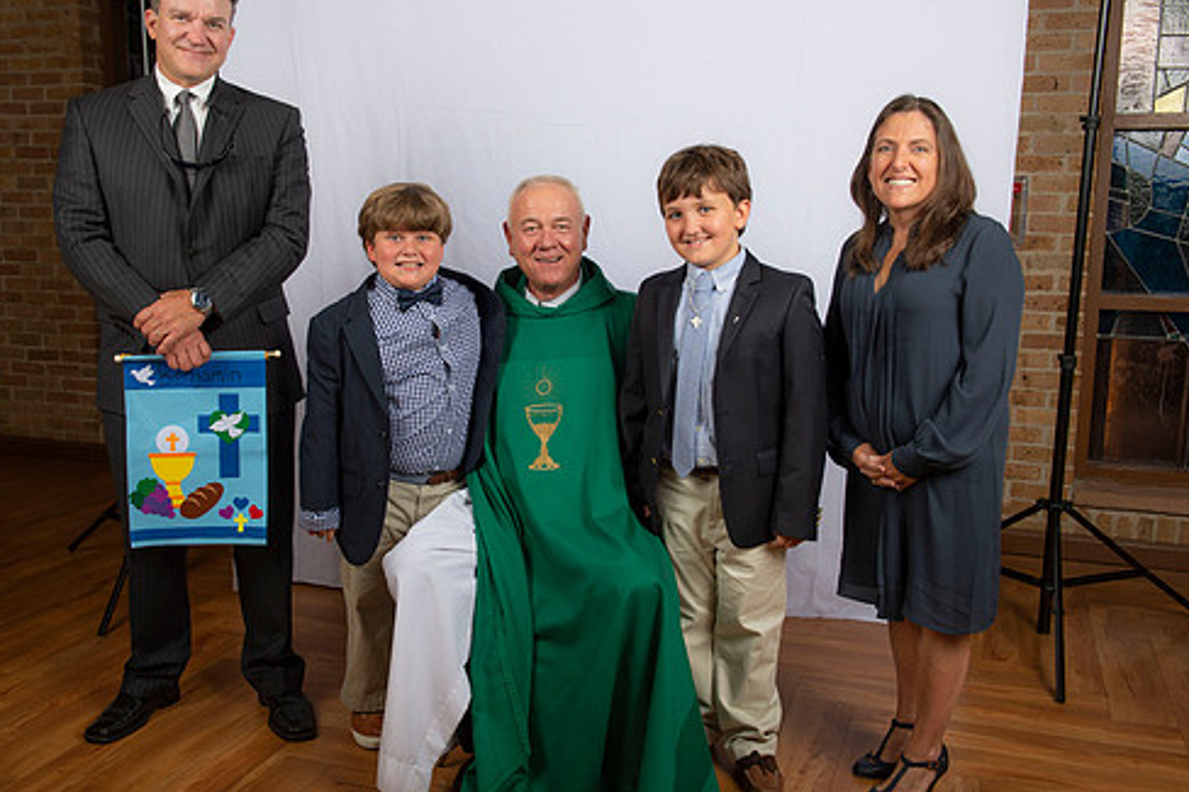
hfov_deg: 50.6
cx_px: 538
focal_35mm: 38
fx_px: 1255
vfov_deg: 35.0
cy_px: 402
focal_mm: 32
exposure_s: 1/200
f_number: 8
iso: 320
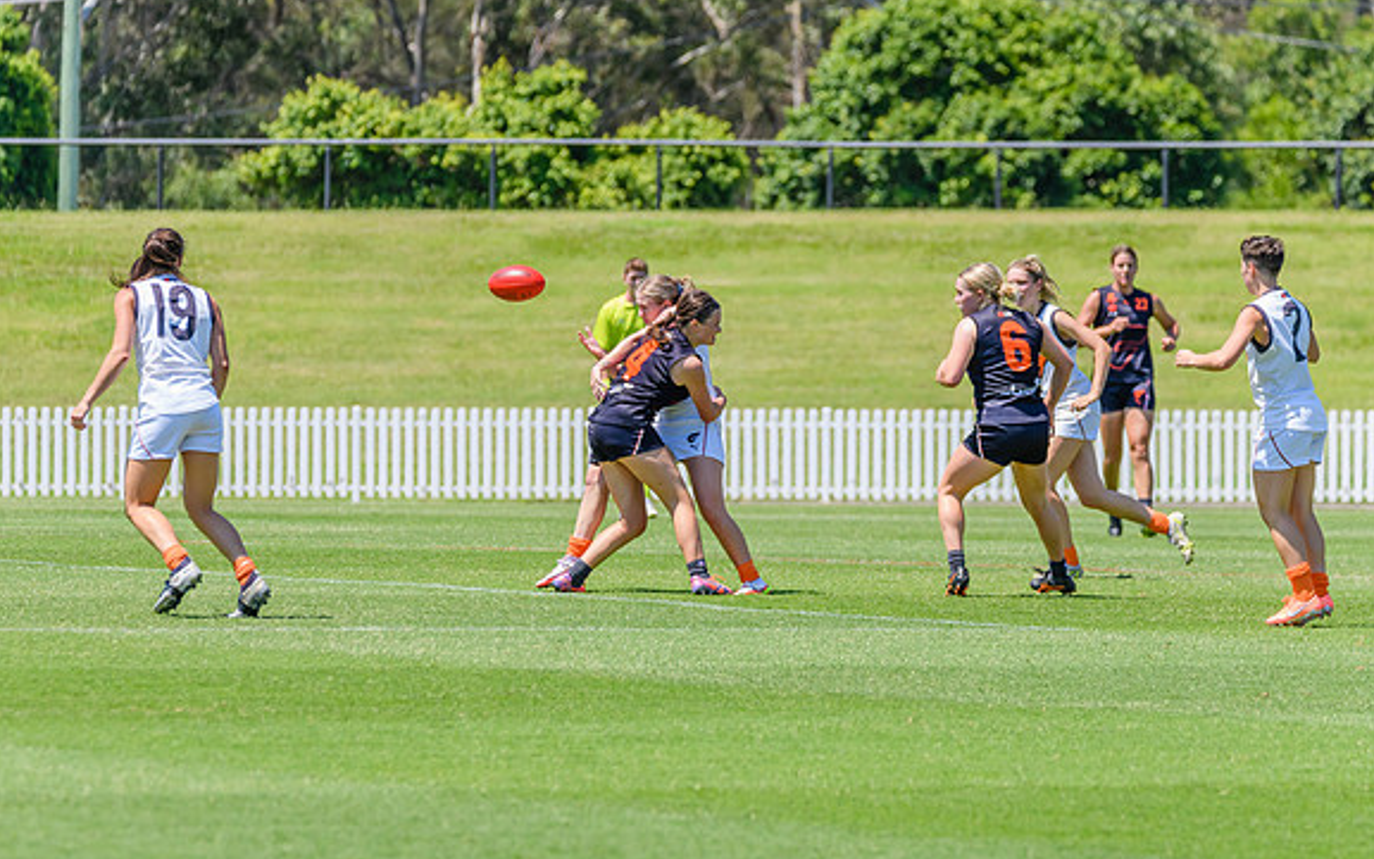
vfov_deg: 3.6
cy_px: 494
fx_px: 13597
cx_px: 654
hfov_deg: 5.8
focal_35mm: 363
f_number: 7.1
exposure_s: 1/2000
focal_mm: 300
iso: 800
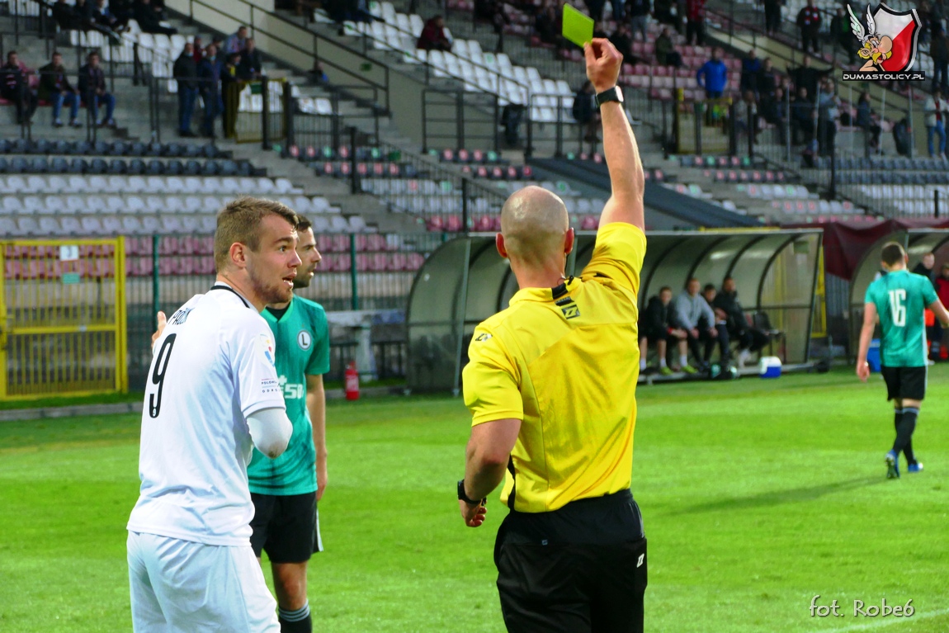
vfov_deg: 9.9
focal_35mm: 139
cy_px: 316
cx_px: 474
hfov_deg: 14.8
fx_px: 3664
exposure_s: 1/250
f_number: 3.9
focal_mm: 50.69
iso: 1000
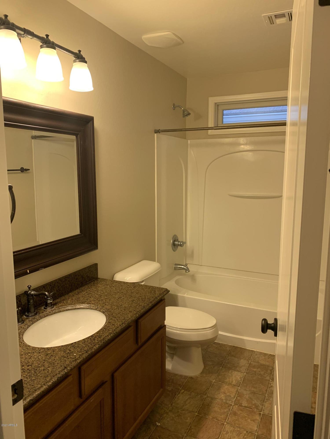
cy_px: 220
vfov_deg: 67.3
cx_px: 165
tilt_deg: -8.0
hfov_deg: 53.1
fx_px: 330
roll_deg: +1.1
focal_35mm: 26
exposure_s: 1/60
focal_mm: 4.25
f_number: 1.8
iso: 100
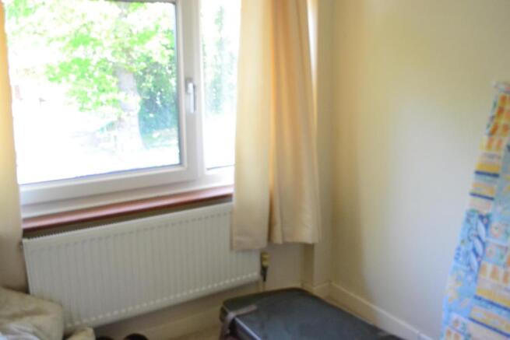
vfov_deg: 43.6
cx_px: 255
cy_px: 170
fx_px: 425
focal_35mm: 30
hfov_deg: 61.9
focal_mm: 20
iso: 3200
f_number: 4.5
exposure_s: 1/250
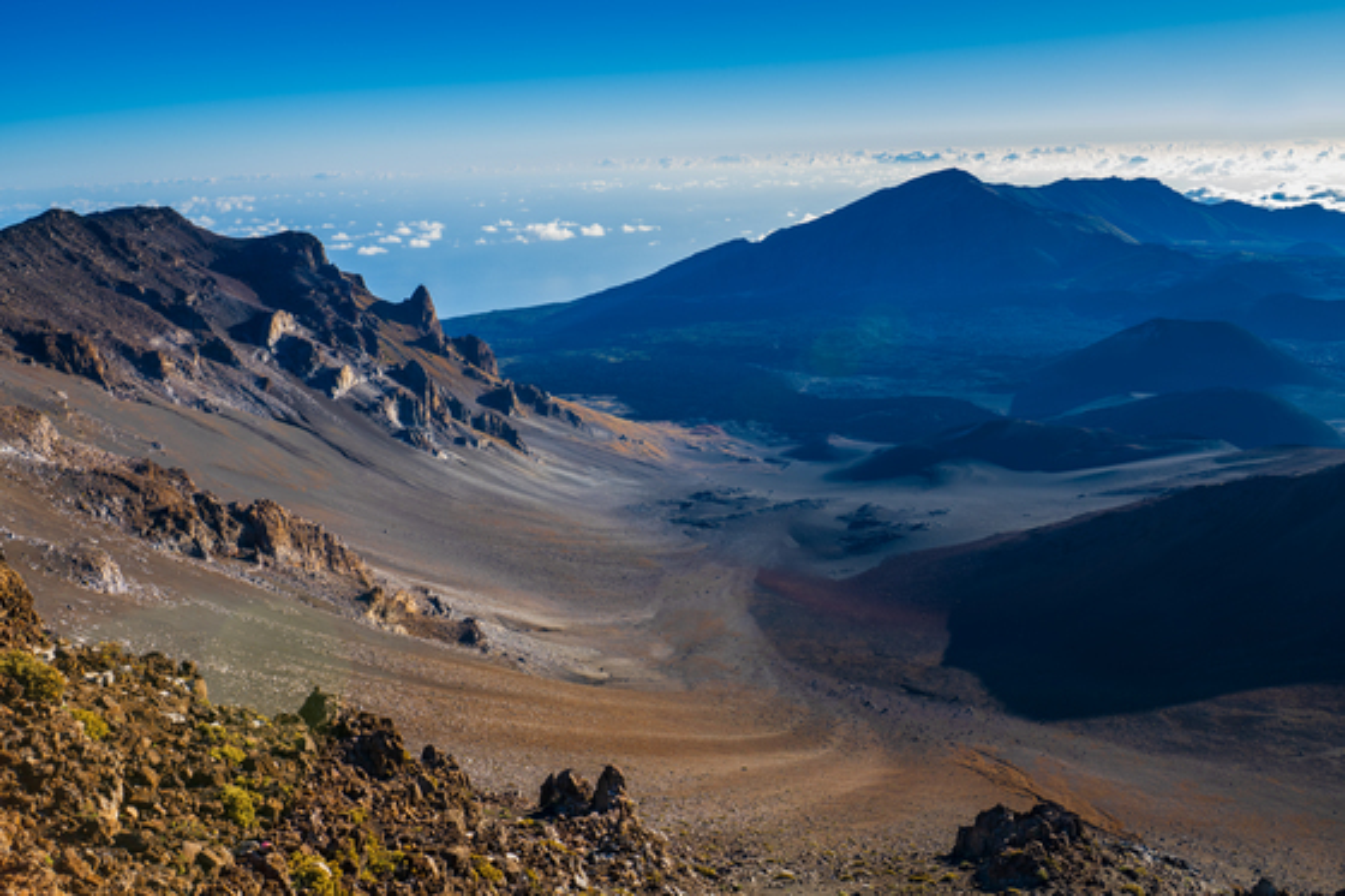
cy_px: 448
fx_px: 1195
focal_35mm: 32
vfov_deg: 41.1
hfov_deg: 58.7
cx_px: 672
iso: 100
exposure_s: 1/50
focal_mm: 32
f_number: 14
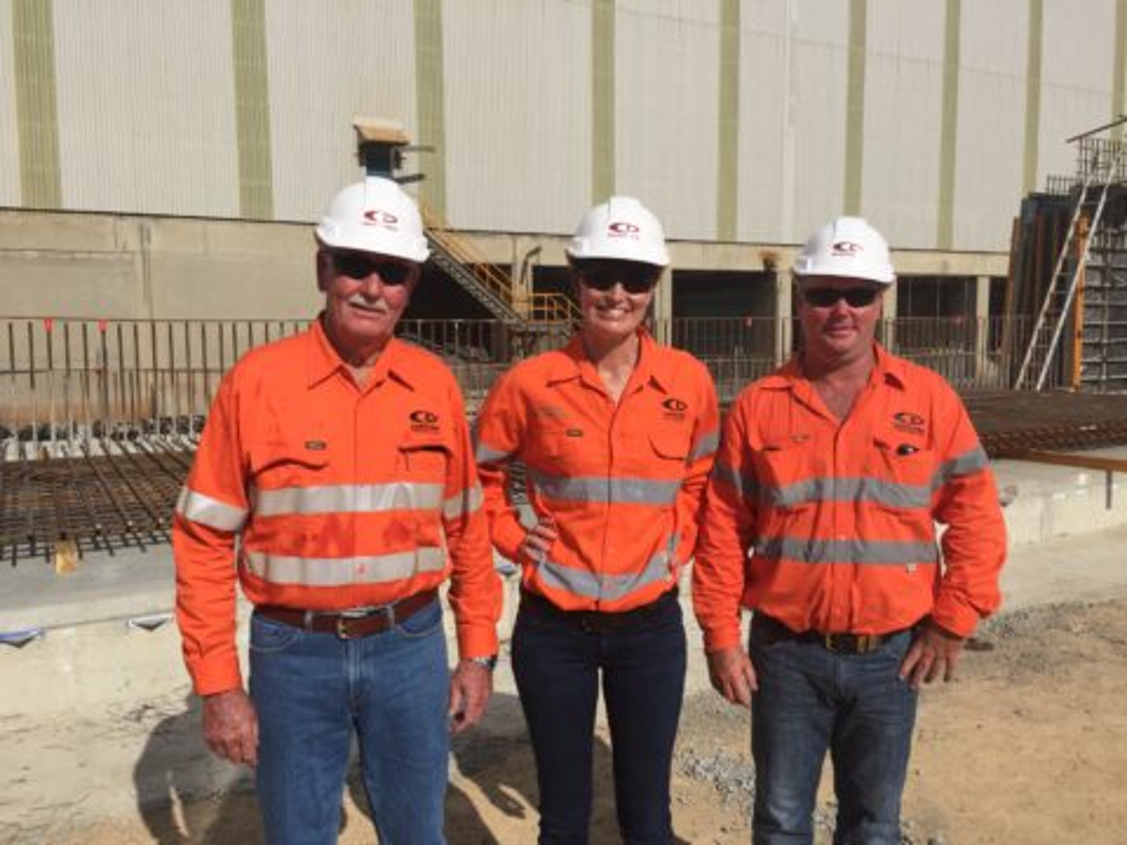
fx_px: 944
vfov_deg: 48.2
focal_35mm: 29
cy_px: 422
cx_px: 564
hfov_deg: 61.7
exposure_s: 1/4405
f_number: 2.2
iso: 32
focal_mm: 4.15
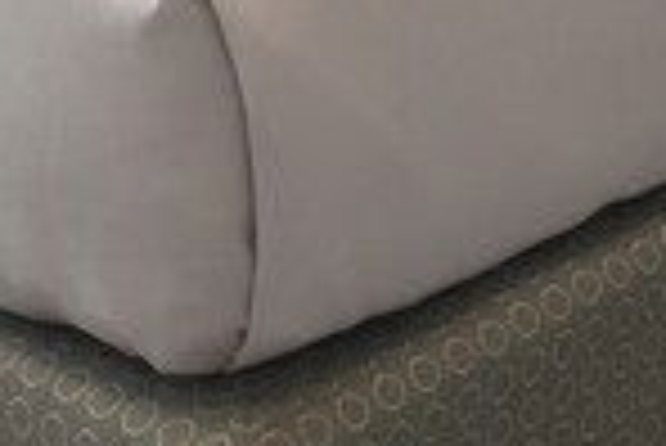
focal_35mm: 155
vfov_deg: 8.4
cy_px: -496
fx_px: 2870
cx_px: 698
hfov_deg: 13.0
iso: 40
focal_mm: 4.15
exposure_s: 1/120
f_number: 2.2
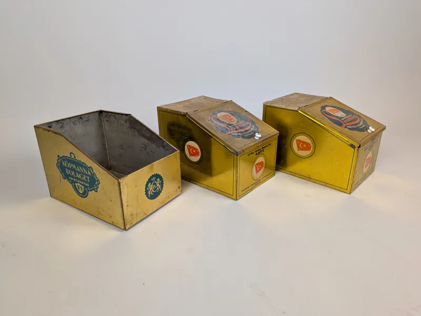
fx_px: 292
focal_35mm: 24
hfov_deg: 71.6
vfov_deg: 56.8
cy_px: 158
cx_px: 210
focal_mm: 4.53
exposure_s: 1/33.3
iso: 46
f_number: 1.7
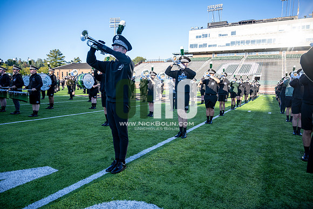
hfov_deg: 73.7
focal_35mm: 24
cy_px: 104
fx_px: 209
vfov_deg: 53.2
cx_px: 156
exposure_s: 1/400
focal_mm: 24
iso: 160
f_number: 4
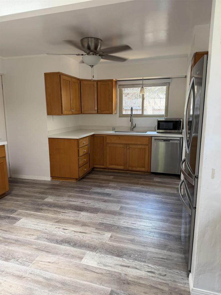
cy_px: 148
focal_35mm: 24
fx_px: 204
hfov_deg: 56.8
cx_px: 110
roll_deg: -0.2
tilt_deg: -9.7
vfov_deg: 71.6
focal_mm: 6.76
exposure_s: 1/77
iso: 200
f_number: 1.78
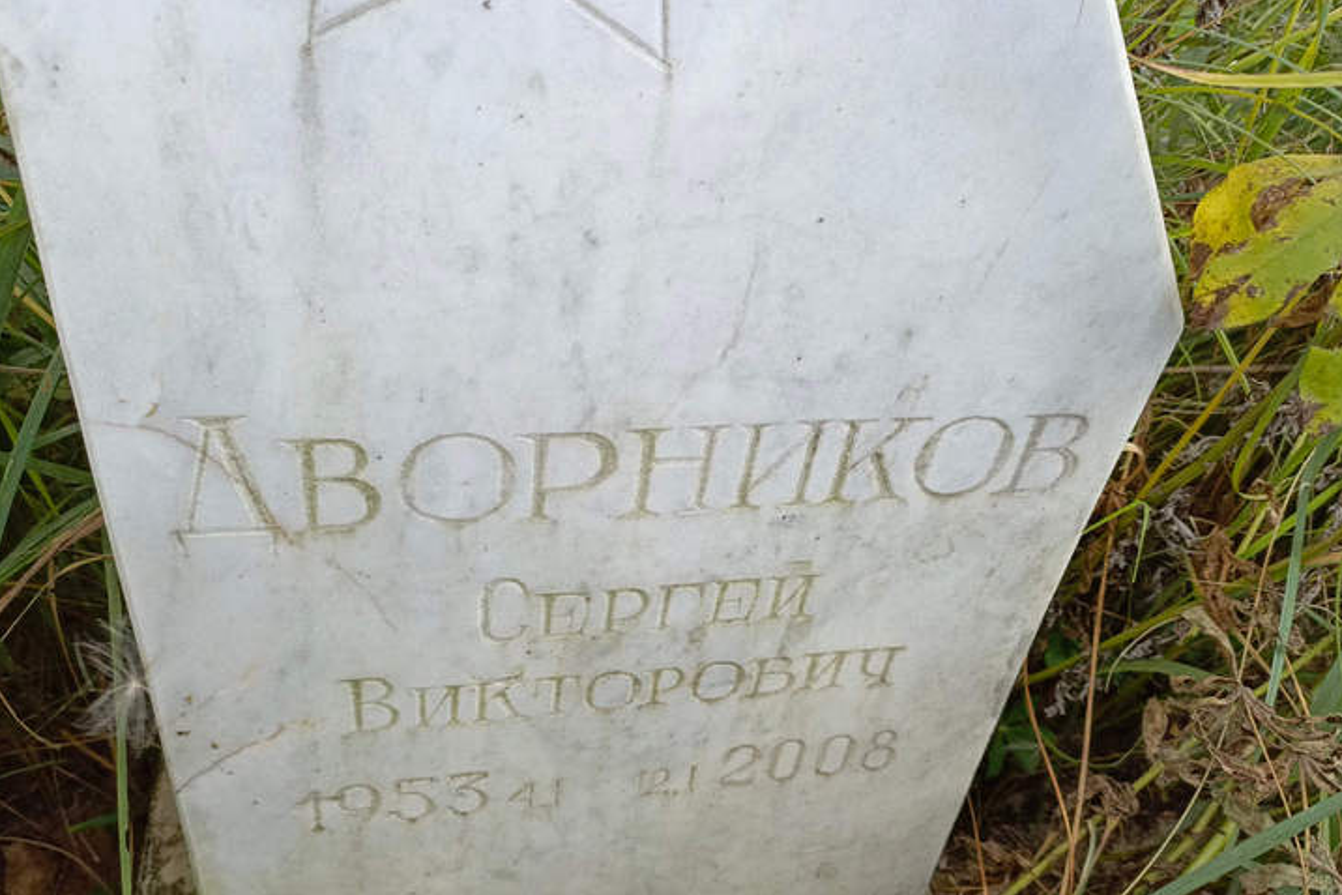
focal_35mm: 29
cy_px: 500
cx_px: 670
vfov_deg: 44.9
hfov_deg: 63.7
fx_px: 1081
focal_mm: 4.76
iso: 110
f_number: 1.69
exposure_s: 1/208
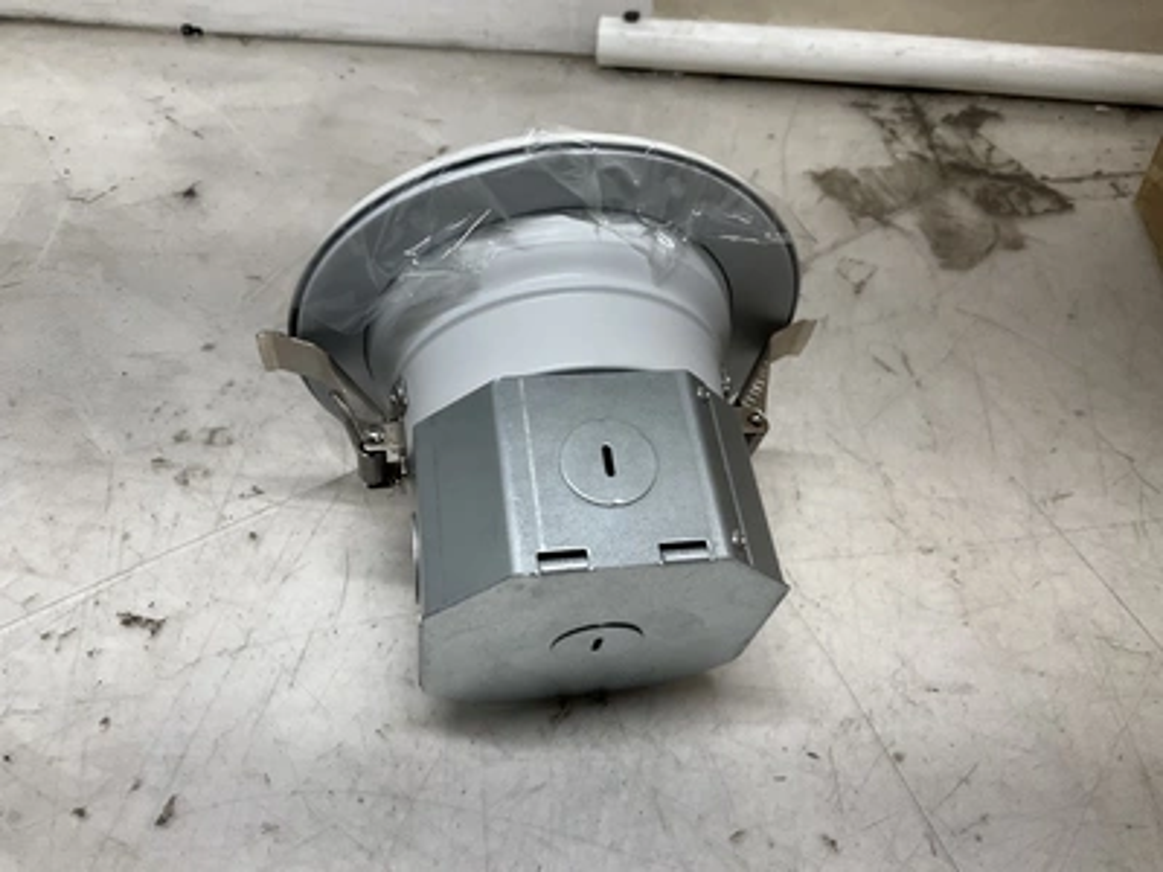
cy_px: 436
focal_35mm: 29
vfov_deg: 48.2
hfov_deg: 61.7
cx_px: 582
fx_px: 974
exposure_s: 1/120
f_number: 1.8
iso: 40
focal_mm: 3
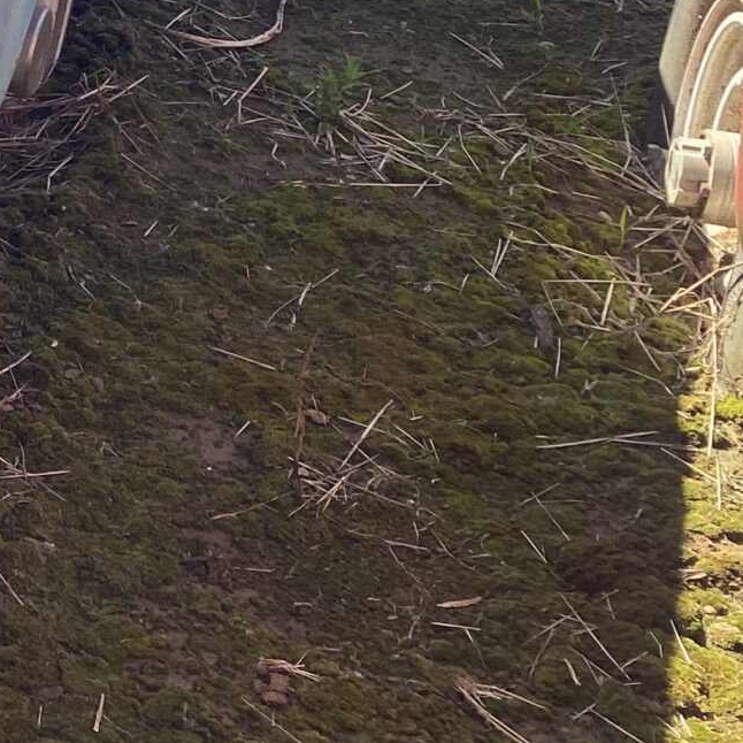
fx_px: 2210
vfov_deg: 18.2
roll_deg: +0.3
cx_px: -706
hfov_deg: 15.5
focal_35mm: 91
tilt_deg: -22.4
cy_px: -124
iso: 32
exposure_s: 1/597
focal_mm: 4.25
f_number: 1.8
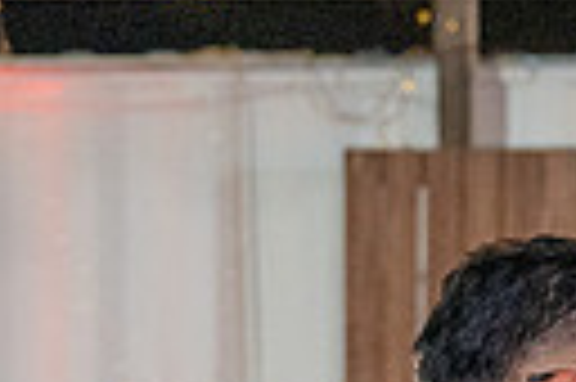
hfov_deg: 6.9
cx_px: 612
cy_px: 744
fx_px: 4778
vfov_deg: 4.5
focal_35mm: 299
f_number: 4
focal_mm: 66
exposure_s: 1/250
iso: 3200
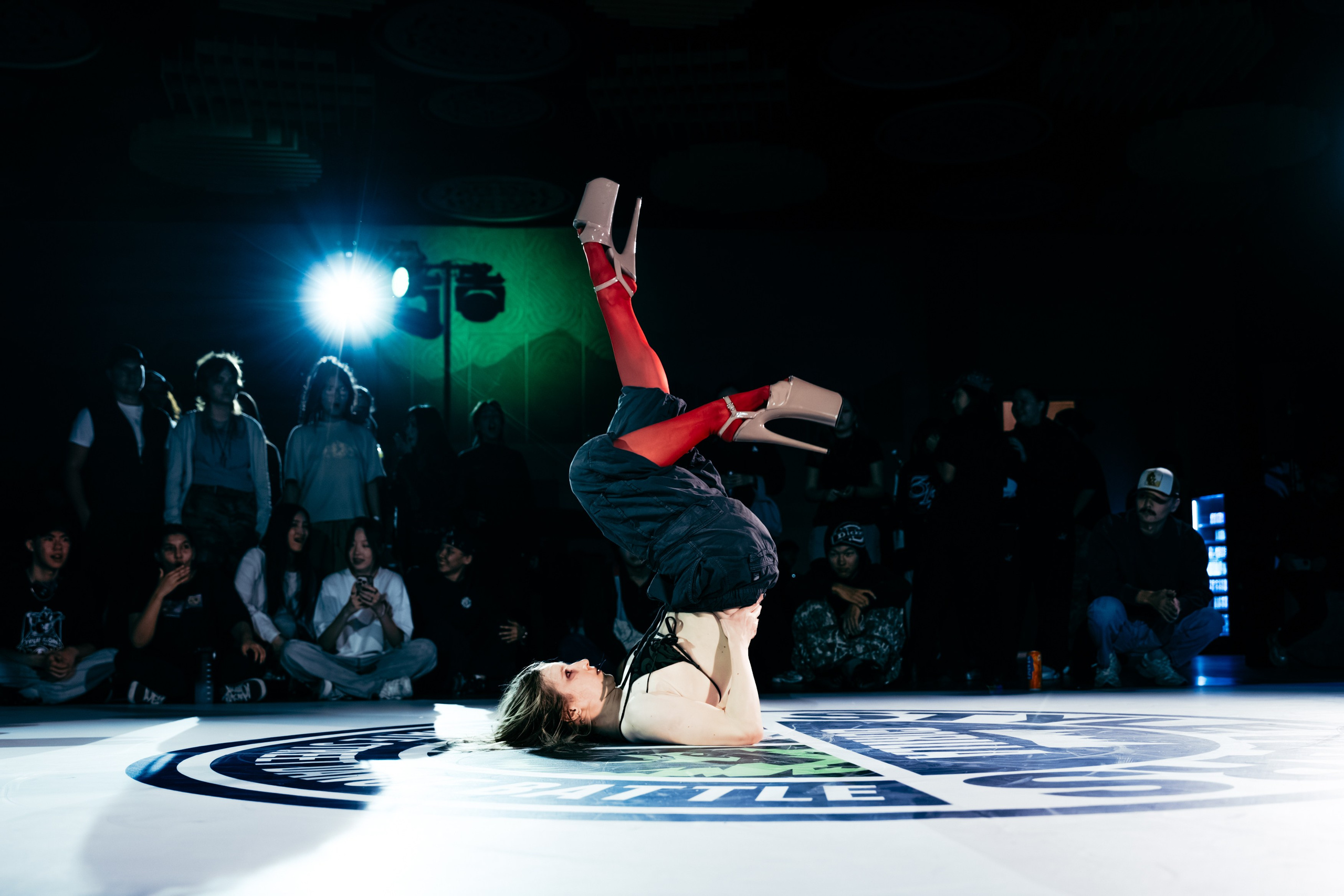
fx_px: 1473
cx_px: 694
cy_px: 519
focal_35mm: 39
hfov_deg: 49.0
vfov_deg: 33.8
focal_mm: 32
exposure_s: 1/800
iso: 3200
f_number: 2.8
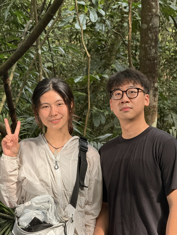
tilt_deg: +0.0
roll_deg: +1.5
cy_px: 118
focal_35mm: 120
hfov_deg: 12.3
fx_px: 818
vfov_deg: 16.4
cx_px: 88
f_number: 2.8
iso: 160
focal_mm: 15.66
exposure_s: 1/99
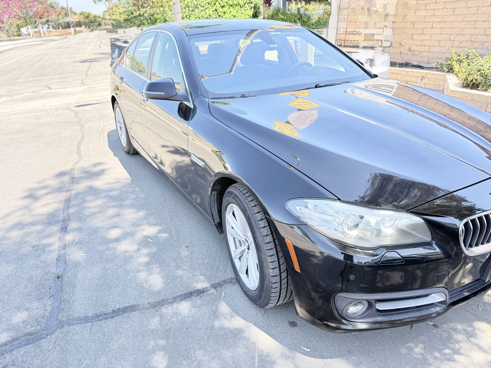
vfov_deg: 56.8
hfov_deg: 71.6
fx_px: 340
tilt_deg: -24.7
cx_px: 246
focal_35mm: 24
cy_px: 184
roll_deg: +5.0
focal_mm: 6.76
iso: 100
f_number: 1.78
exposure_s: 1/282
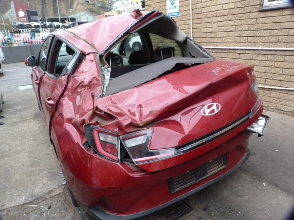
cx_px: 147
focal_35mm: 25
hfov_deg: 69.4
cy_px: 110
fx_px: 212
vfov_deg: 54.9
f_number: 4
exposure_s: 1/100
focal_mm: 4.5
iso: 80
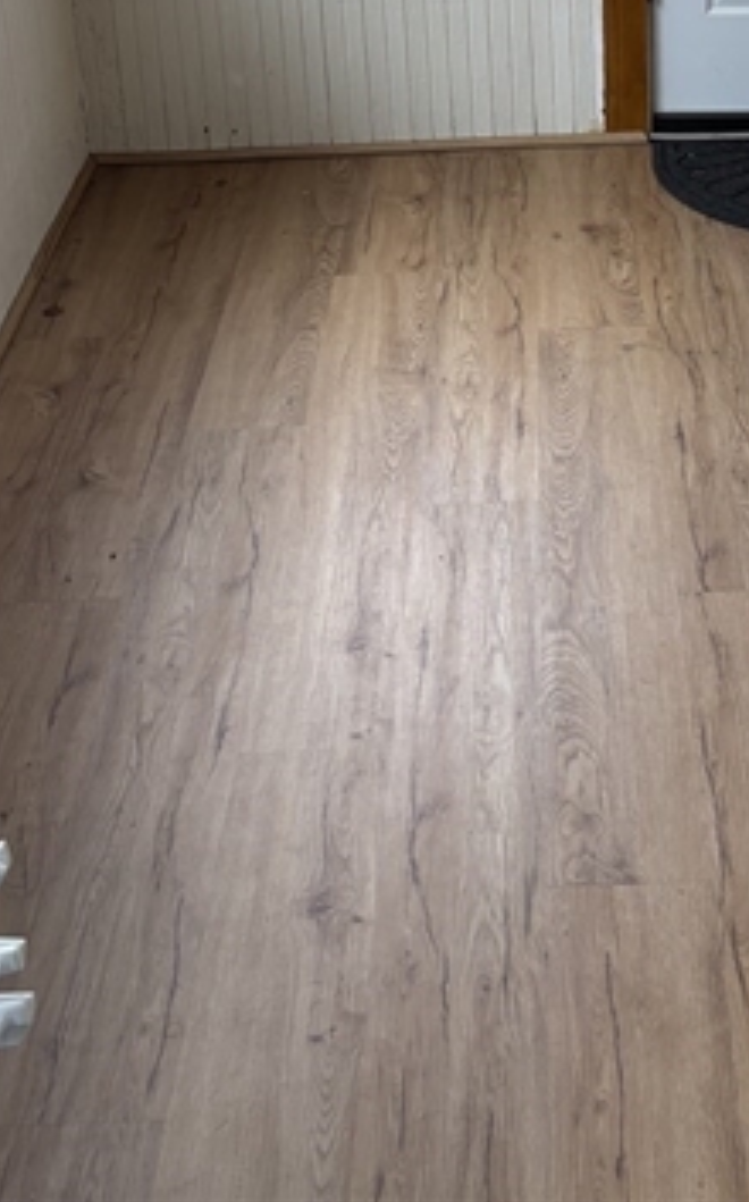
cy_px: -102
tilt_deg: -16.0
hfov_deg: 21.4
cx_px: 575
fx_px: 1964
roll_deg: +1.1
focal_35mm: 60
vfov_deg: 30.6
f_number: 1.6
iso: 64
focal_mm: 5.96
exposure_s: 1/120
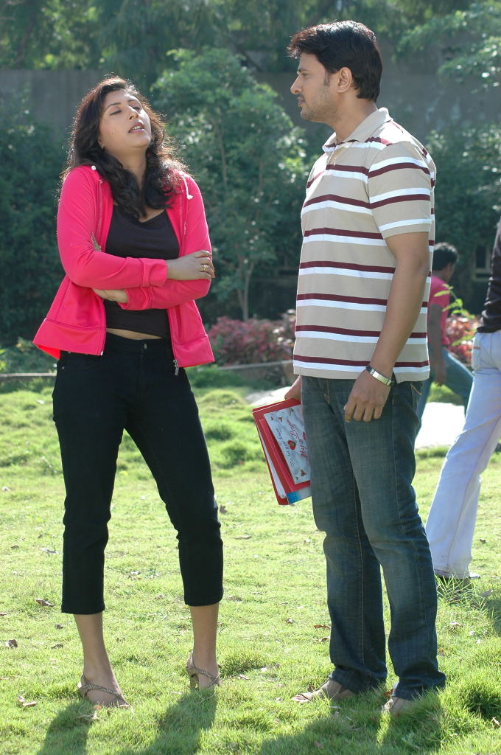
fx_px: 2198
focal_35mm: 105
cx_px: 250
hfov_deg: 13.0
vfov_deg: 19.5
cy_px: 378
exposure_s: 1/250
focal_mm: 70
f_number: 6.3
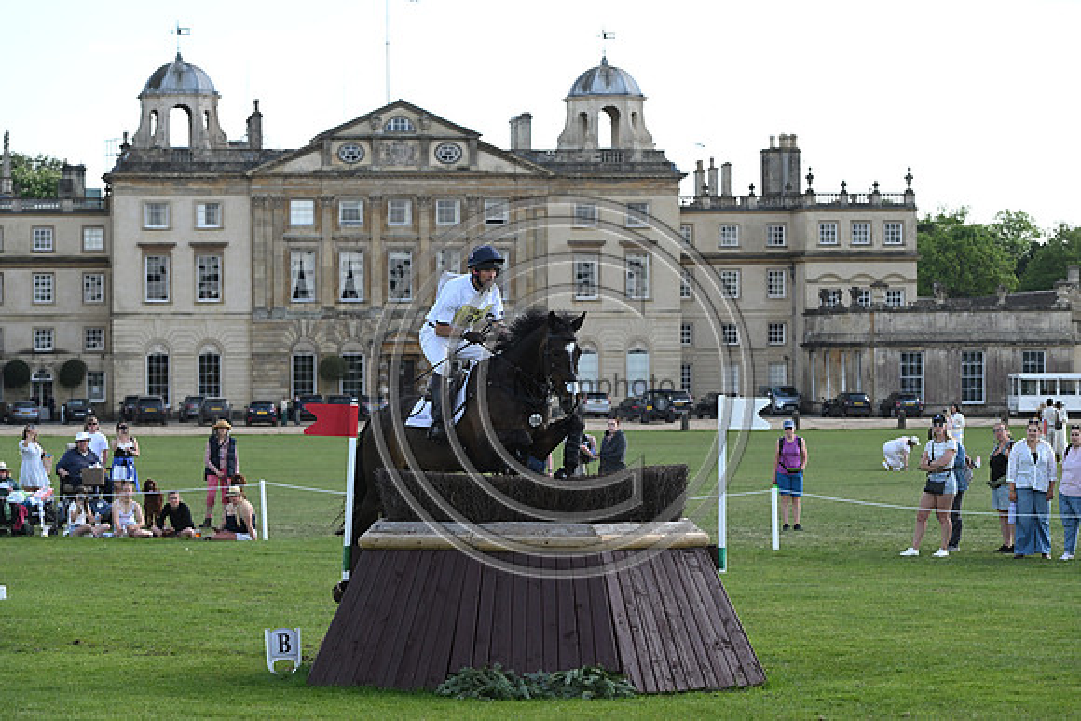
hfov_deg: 17.6
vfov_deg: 11.8
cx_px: 540
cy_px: 360
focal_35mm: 116
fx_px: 3484
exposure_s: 1/1250
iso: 900
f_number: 5.6
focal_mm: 116
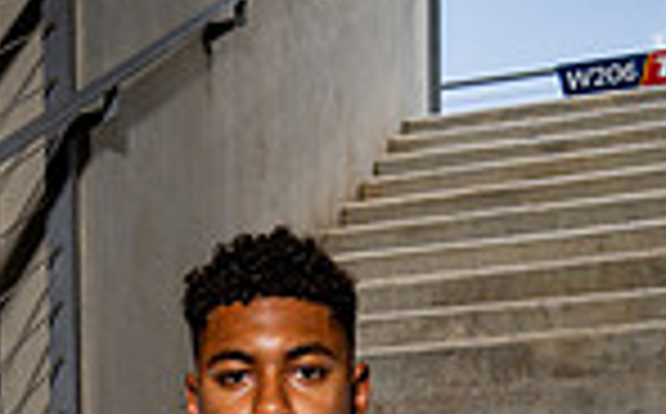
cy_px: 945
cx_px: 220
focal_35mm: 90
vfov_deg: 12.1
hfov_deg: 23.0
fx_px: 1631
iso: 100
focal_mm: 29
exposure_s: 1/250
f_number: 8
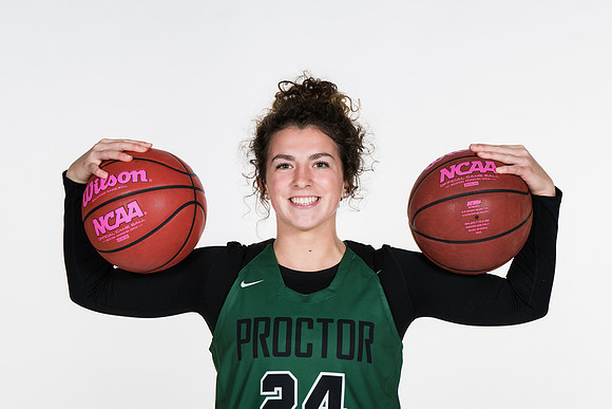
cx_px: 306
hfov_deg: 10.2
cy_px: 204
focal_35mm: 202
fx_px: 3443
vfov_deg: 6.8
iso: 200
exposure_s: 1/160
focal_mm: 135
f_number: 6.3
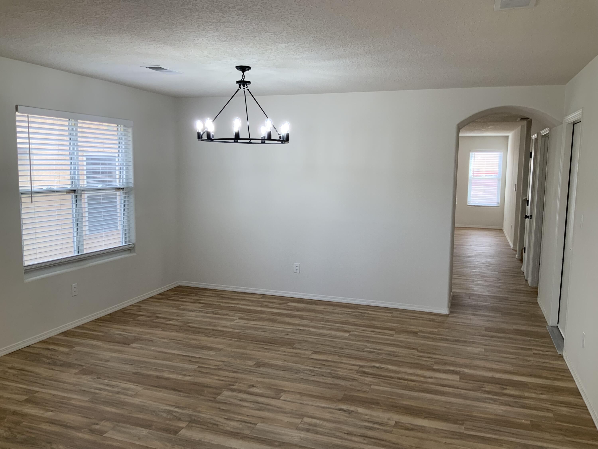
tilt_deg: -7.8
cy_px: 224
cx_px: 299
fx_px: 501
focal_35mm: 29
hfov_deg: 61.7
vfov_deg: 48.2
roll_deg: -0.4
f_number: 1.8
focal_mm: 3
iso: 40
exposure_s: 1/120
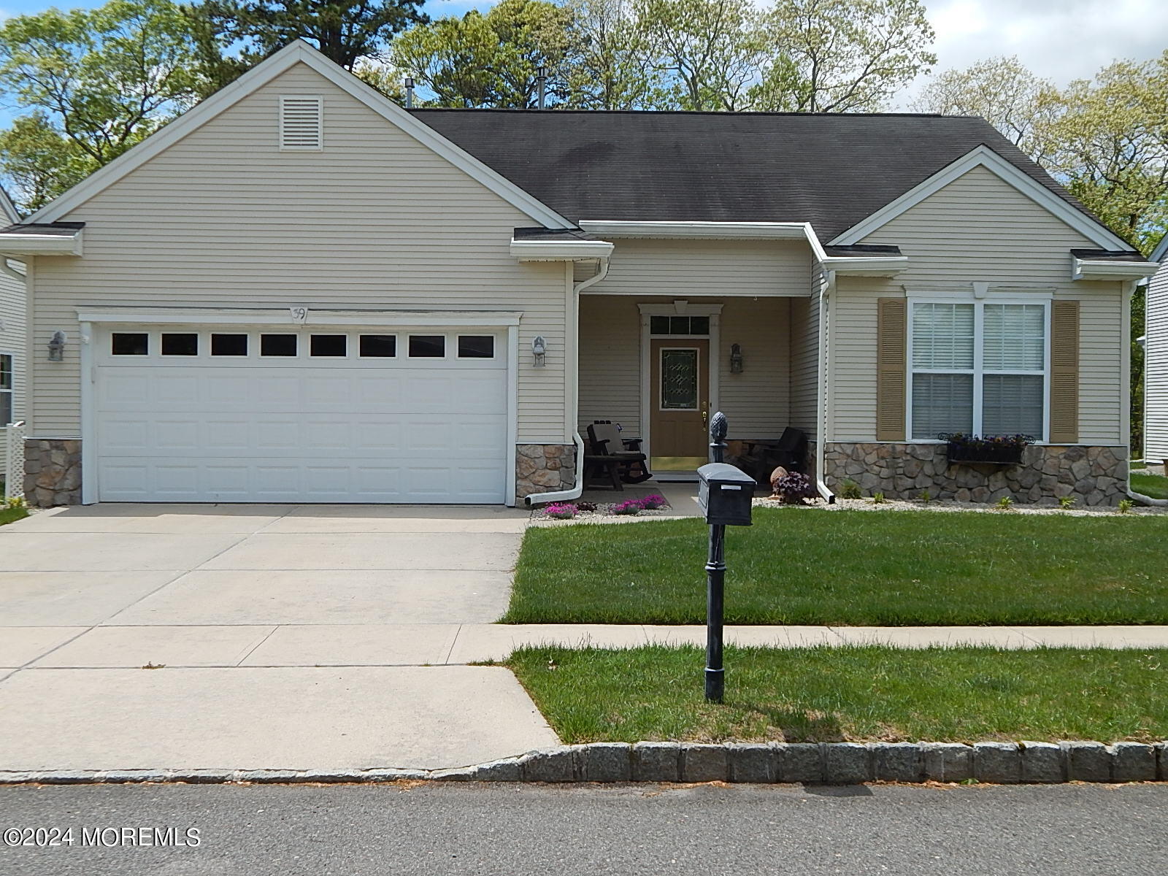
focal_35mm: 38
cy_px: 438
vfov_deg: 37.7
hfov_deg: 49.0
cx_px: 584
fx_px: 1282
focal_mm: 6.8
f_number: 3.4
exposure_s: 1/1250
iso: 125
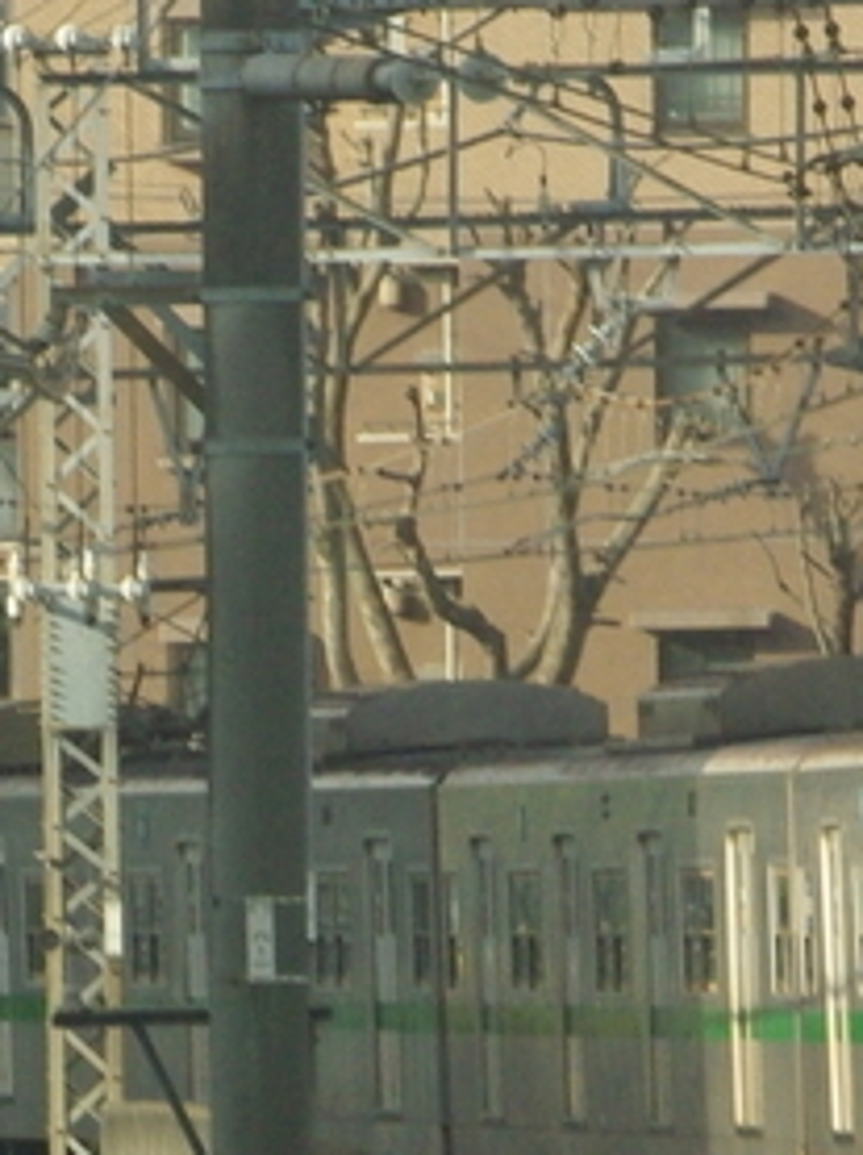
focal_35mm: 938
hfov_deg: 1.6
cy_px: 1026
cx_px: 192
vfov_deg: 2.1
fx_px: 31252
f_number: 19
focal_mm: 150
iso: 800
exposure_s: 1/180
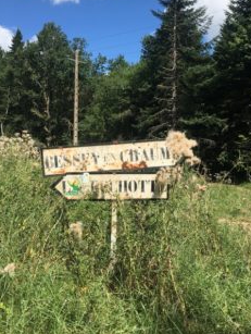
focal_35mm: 39
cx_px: 130
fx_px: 376
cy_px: 163
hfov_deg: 36.9
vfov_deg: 47.8
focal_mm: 4.15
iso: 25
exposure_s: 1/1538
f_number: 2.2
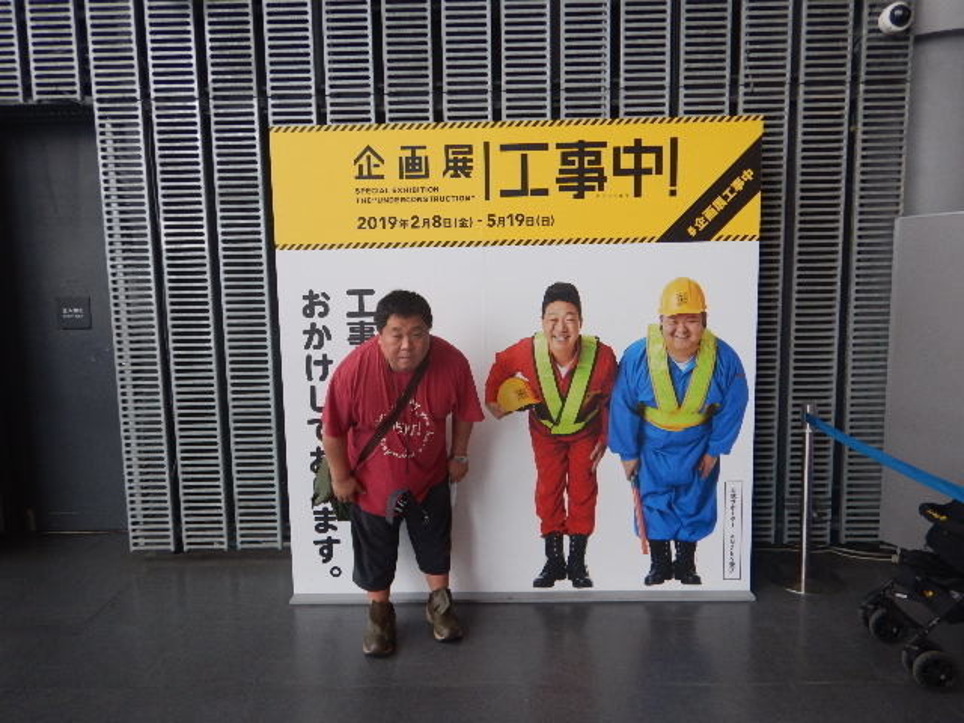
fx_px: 668
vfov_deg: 56.8
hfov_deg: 71.6
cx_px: 482
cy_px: 362
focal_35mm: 24
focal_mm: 4.3
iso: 125
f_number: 2.8
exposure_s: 1/30
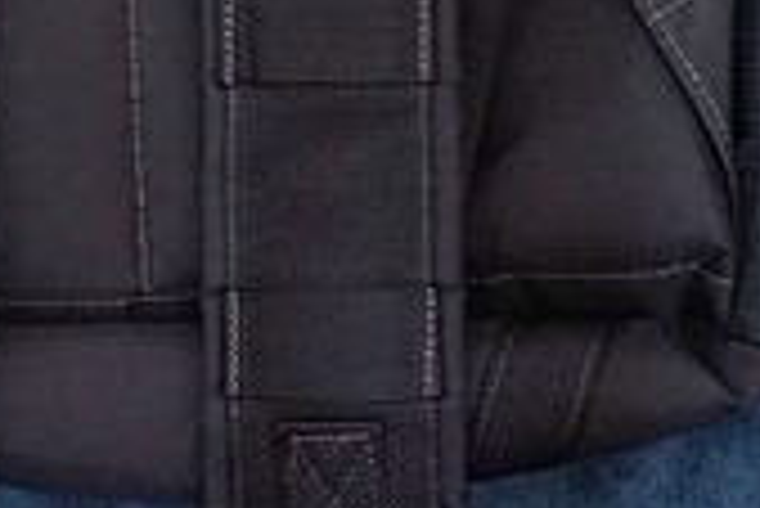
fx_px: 3148
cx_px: 117
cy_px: -333
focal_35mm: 149
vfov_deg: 8.9
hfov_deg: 13.7
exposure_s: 1/80
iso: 6400
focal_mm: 35
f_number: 3.5
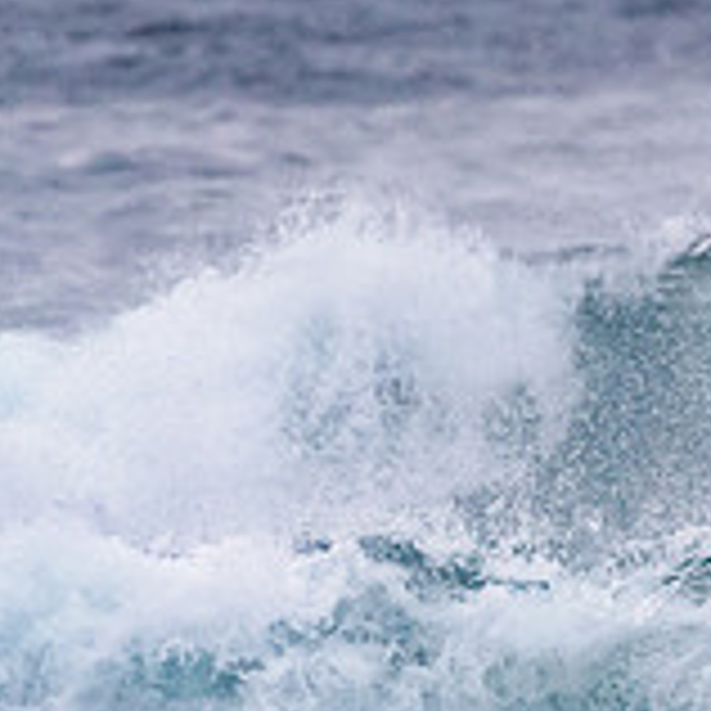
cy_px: 634
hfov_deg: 0.9
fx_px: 44454
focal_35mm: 1913
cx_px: 999
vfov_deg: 0.9
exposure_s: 1/2000
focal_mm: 500
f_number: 5.6
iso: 3600
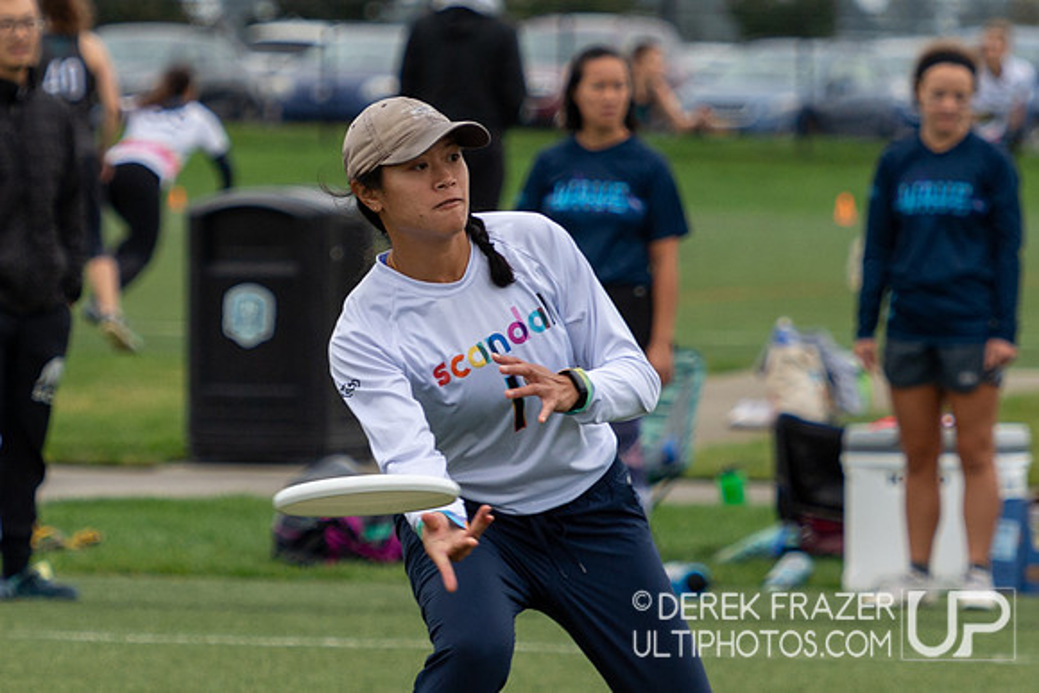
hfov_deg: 4.3
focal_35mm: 481
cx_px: 420
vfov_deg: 2.9
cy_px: 381
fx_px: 13873
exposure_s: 1/1000
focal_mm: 220
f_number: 5.6
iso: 450
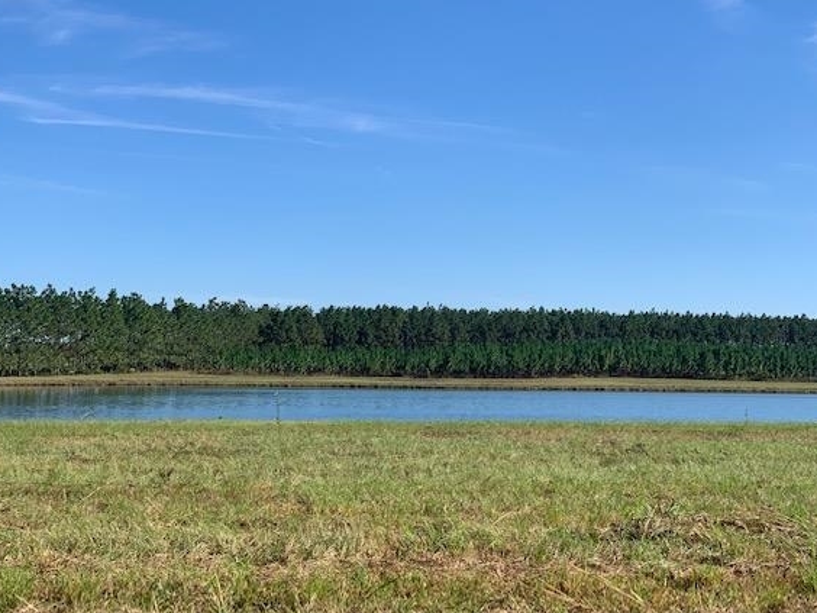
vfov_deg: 24.8
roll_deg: -2.1
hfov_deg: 32.7
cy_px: 290
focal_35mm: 59
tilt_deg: +4.3
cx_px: 420
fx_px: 1393
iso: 16
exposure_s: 1/1370
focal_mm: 6
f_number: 2.4
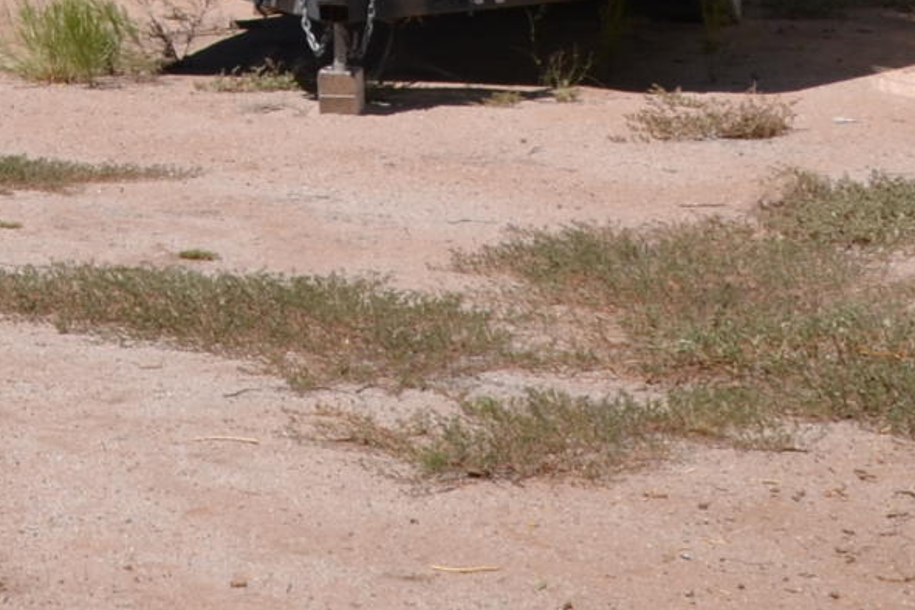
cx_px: -711
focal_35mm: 137
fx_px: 3482
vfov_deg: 9.6
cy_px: -416
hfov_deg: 13.5
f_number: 10
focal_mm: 18
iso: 100
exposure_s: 1/400
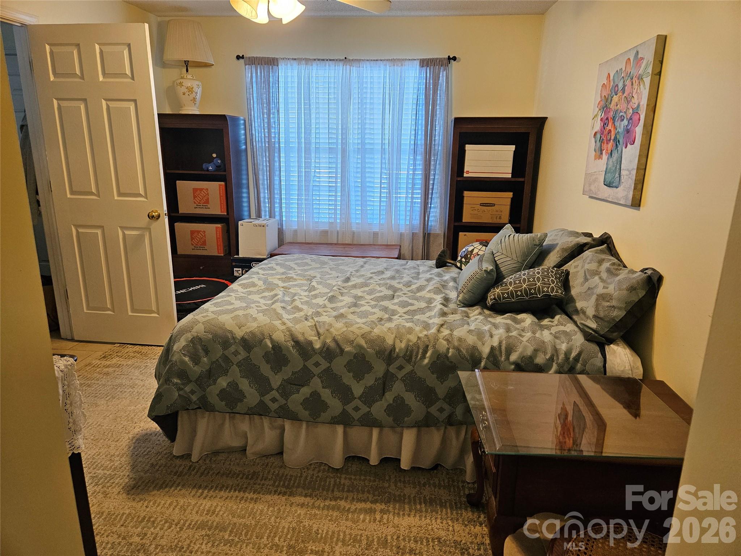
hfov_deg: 73.9
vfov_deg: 58.9
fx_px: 492
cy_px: 278
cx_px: 370
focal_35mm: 23
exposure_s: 1/120
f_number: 1.8
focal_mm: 5.4
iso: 400
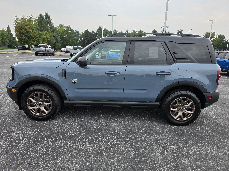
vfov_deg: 58.9
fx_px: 152
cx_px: 114
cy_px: 86
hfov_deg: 73.9
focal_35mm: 23
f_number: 1.7
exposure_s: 1/359
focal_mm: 6.3
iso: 25
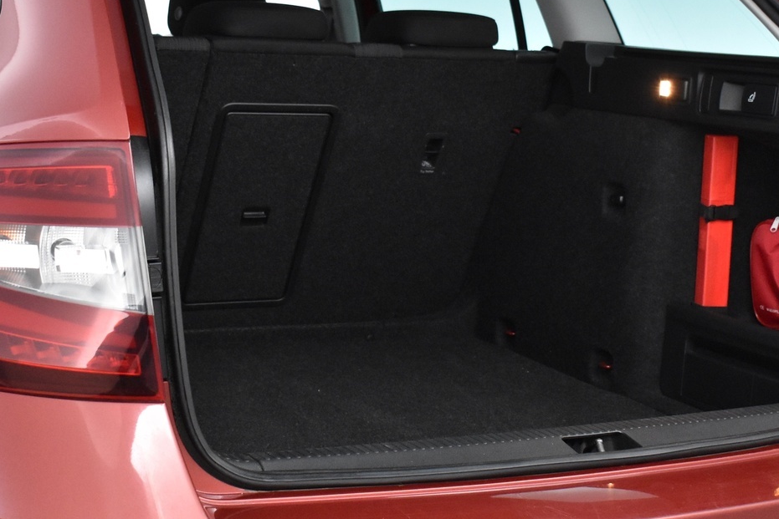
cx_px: 383
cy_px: 208
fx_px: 1580
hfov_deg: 27.7
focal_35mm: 73
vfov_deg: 18.7
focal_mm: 28
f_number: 4.5
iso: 3200
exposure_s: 1/80
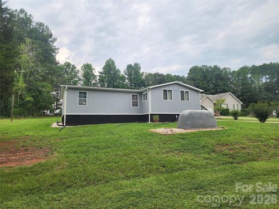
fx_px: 185
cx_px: 140
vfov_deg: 58.9
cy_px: 104
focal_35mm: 23
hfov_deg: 73.9
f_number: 1.8
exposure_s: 1/404
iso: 12
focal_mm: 6.4
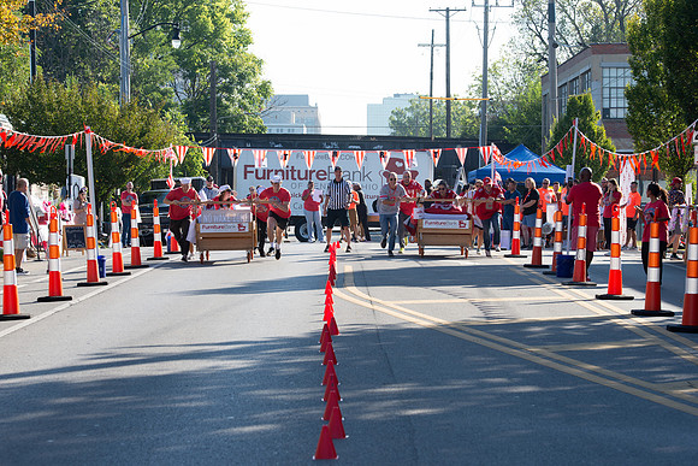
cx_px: 342
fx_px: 2110
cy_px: 233
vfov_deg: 12.6
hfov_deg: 18.8
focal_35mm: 109
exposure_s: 1/250
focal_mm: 105
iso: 200
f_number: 8
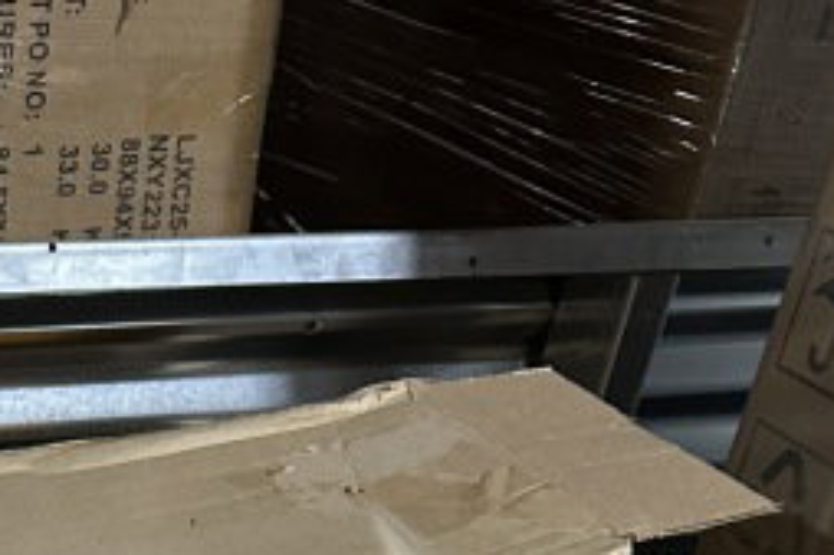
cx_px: 26
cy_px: 1223
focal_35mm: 80
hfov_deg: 24.4
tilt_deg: -41.4
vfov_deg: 13.6
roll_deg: -4.6
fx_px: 1852
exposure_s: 1/60
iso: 500
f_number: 1.78
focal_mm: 6.86
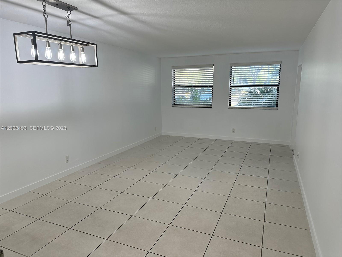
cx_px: 171
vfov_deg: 56.8
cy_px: 128
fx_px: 237
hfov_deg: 71.6
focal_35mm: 24
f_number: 1.78
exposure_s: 1/149
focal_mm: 6.86
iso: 100
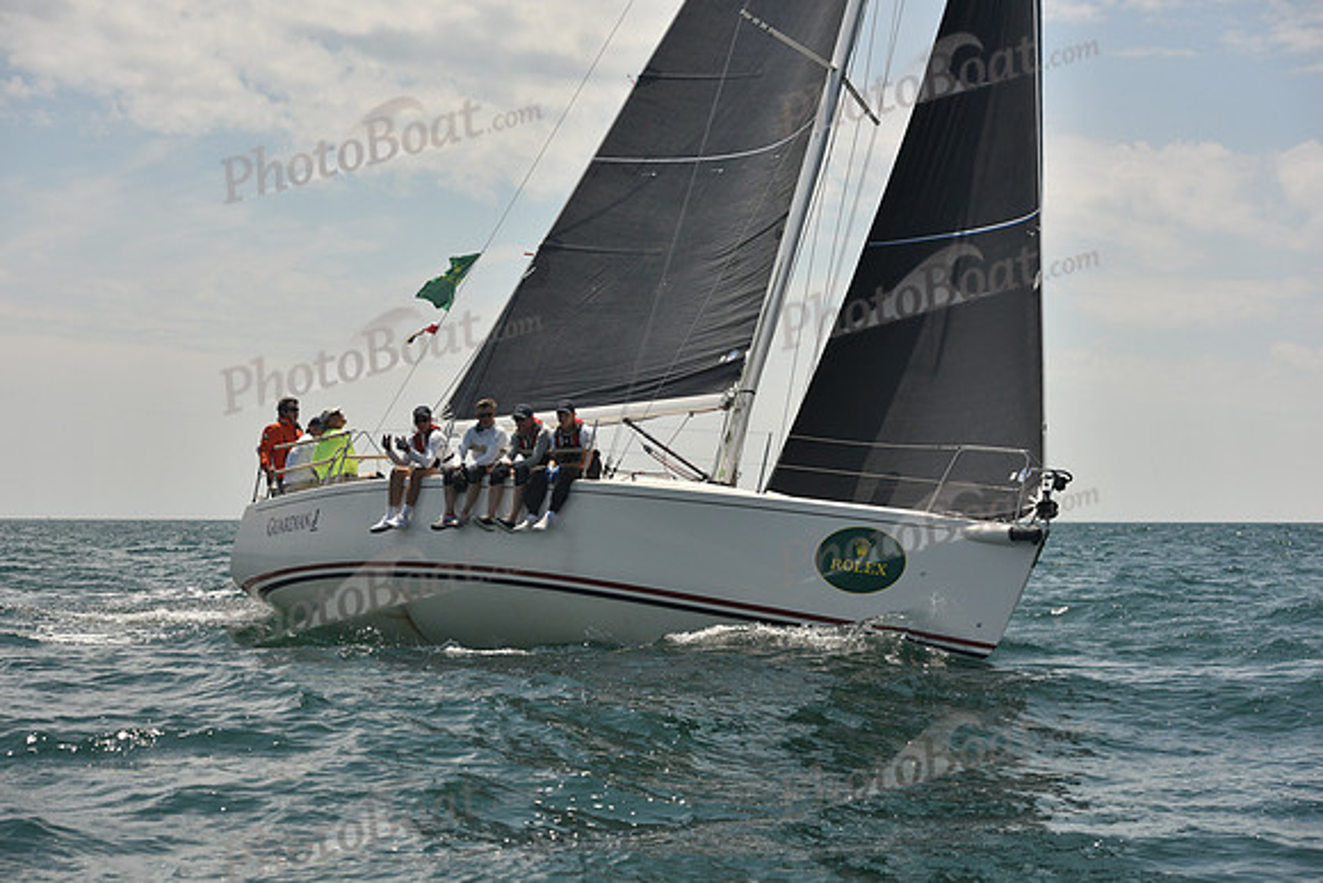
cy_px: 442
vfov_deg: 19.5
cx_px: 662
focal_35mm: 70
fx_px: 2573
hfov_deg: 28.8
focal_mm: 70
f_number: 6.3
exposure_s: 1/1250
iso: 320
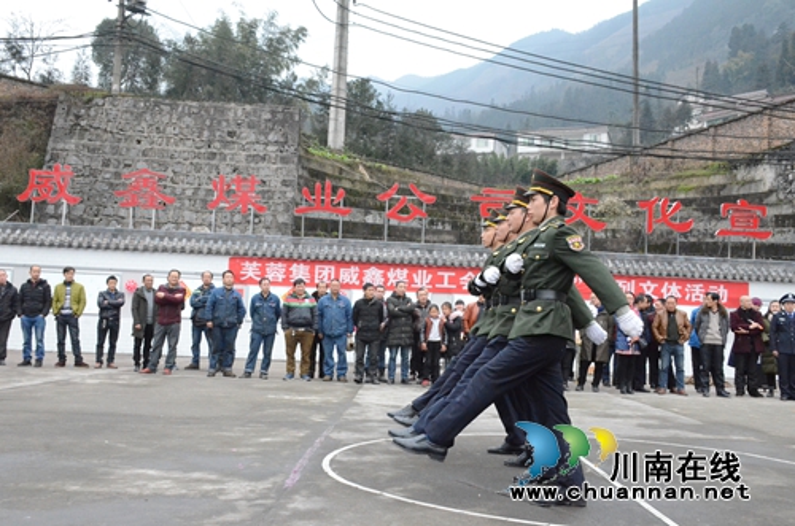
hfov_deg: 53.2
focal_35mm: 36
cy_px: 263
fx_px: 793
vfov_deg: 36.7
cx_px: 398
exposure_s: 1/1250
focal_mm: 24
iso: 6400
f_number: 18
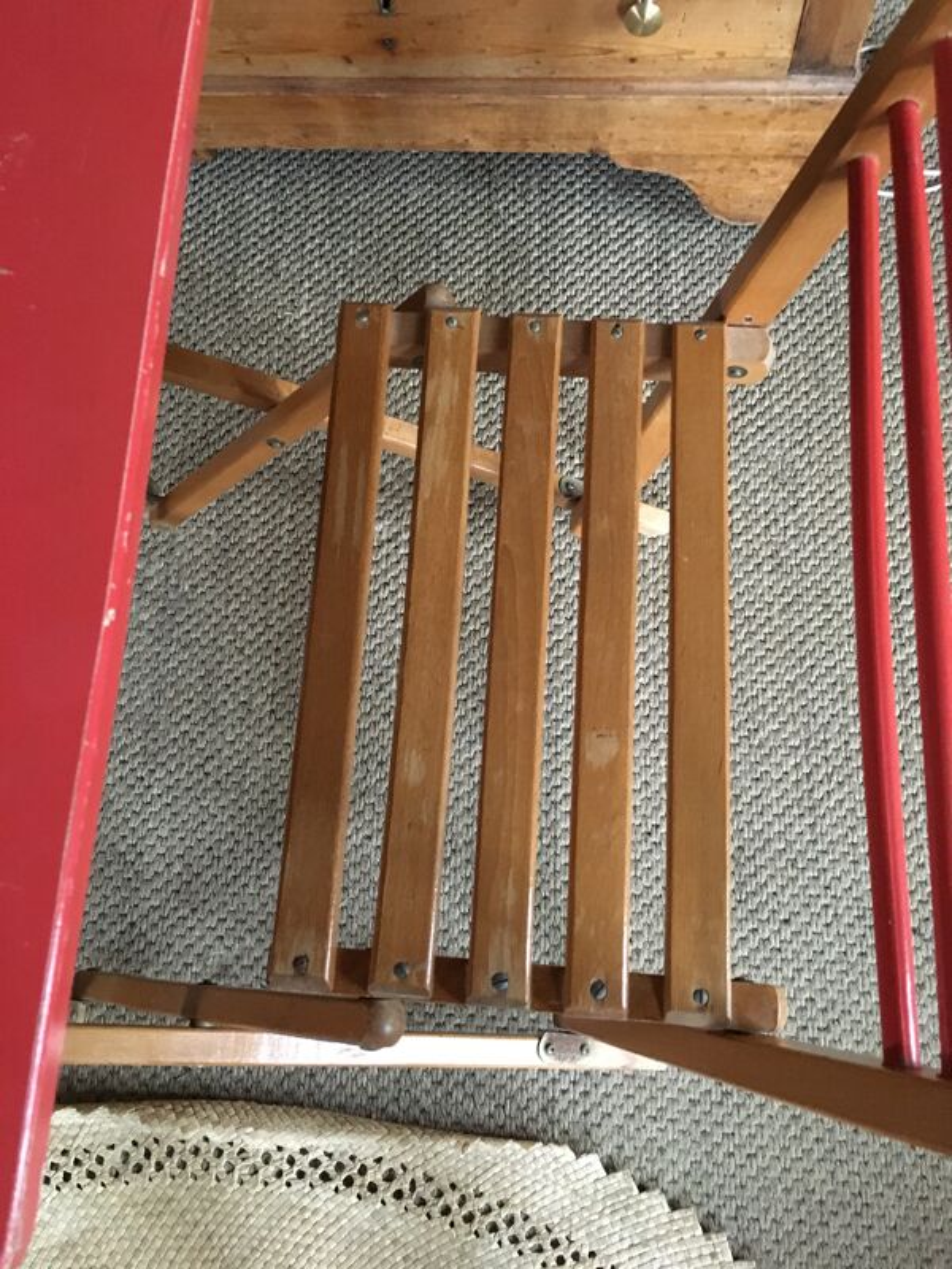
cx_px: 476
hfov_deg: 48.2
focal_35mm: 29
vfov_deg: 61.7
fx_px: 1063
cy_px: 634
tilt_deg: -72.5
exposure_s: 1/17
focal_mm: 4.15
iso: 320
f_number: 2.2
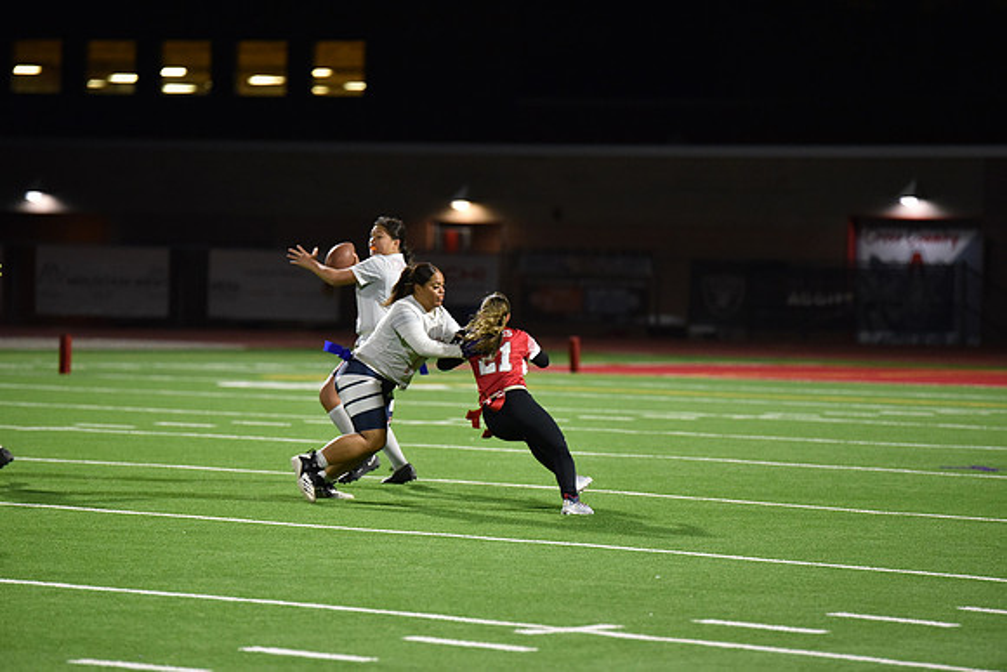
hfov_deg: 10.3
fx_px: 5595
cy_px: 336
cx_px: 504
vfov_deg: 6.9
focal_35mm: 200
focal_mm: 200
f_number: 2.8
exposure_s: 1/640
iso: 5000
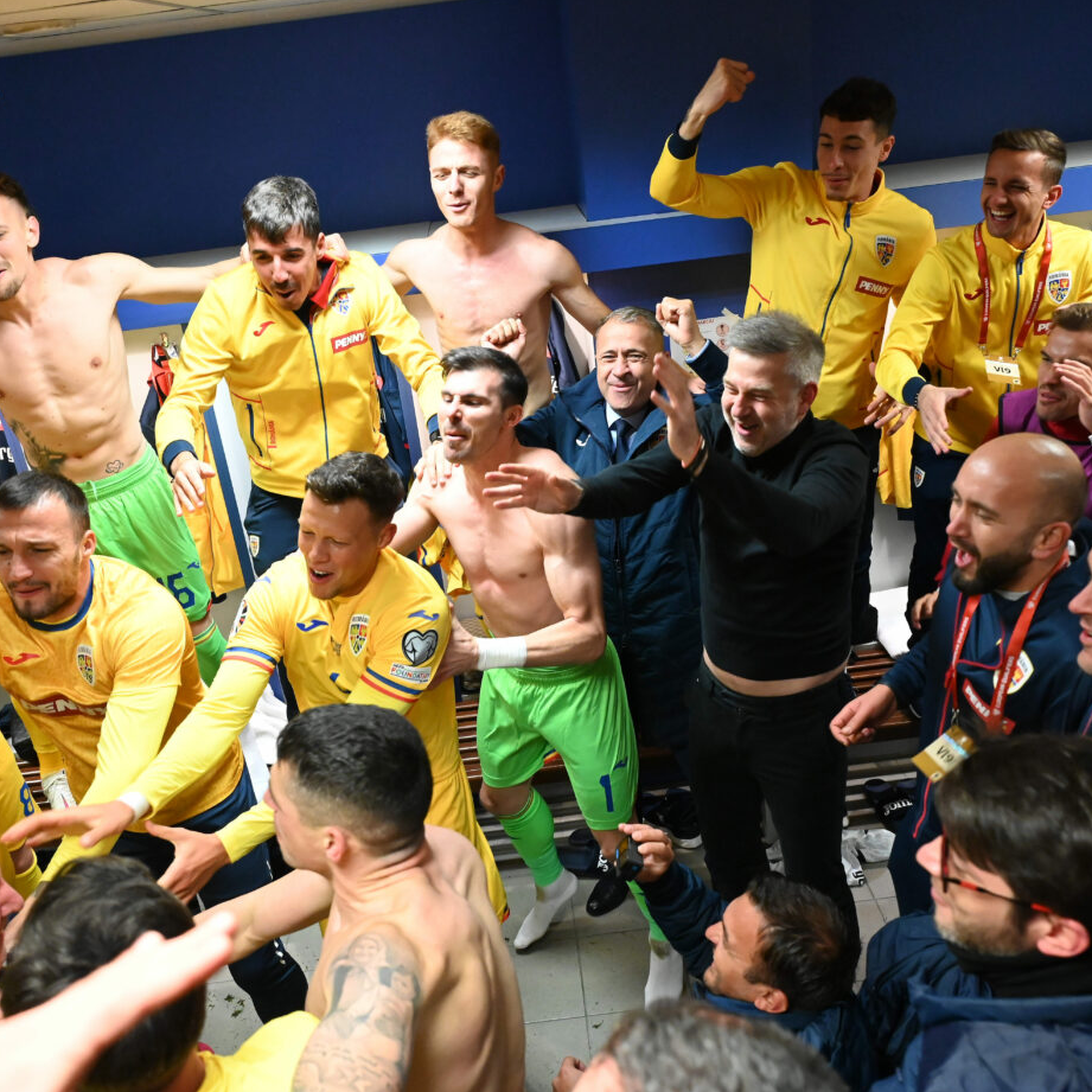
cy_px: 539
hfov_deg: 52.5
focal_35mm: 31
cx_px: 532
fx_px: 1106
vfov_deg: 52.5
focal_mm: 24
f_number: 4
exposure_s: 1/400
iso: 8000
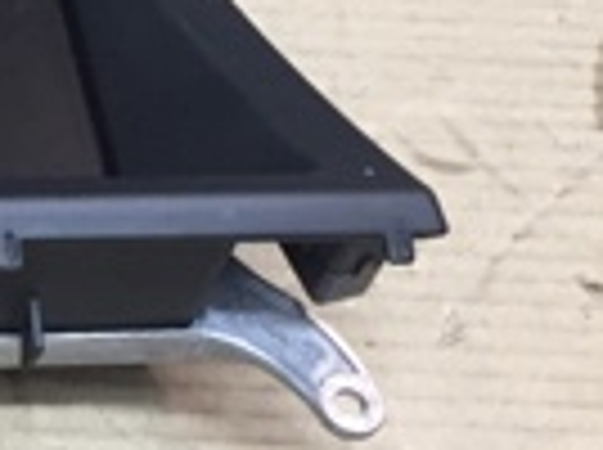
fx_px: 2417
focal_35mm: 139
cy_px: -130
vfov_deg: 10.4
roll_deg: -2.3
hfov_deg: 12.7
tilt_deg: -43.6
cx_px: -531
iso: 64
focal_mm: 4.15
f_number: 2.2
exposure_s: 1/33
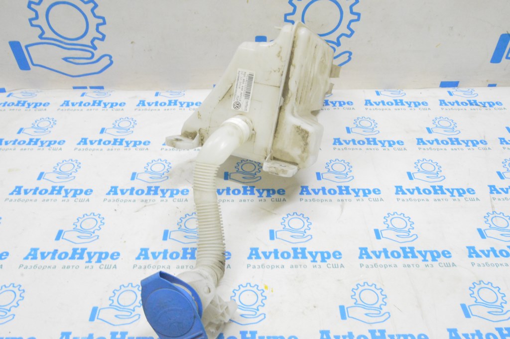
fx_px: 425
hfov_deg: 62.0
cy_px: 170
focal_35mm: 30
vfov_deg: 43.5
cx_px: 255
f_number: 20
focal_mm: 20
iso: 6400
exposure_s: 1/15
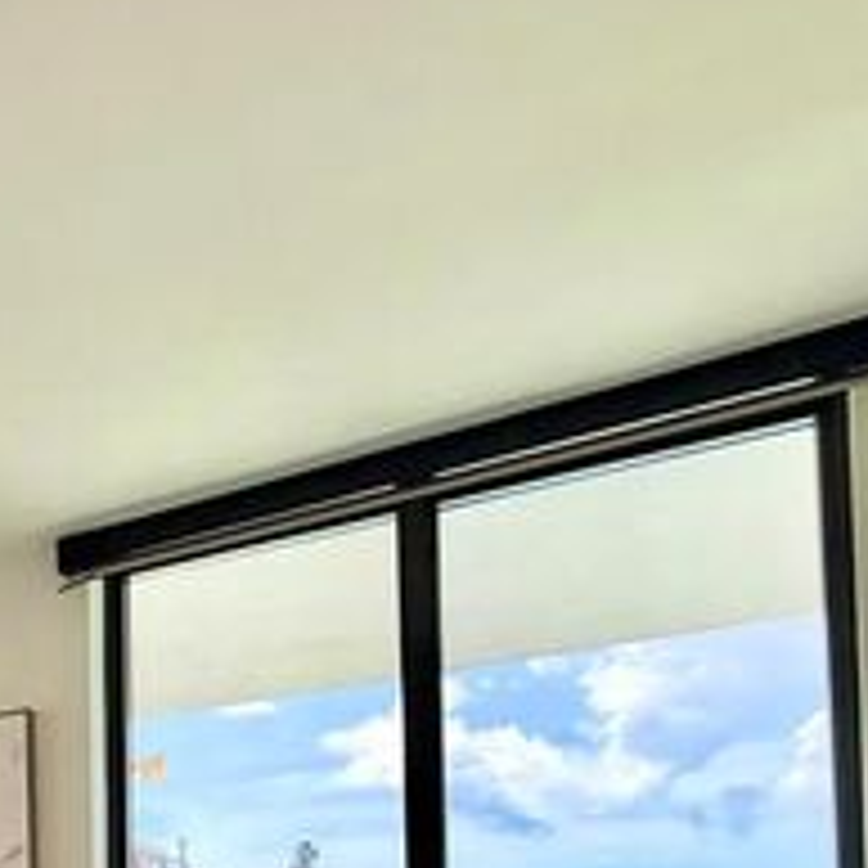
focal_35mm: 41
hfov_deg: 31.4
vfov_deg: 35.1
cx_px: -265
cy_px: 958
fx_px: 1163
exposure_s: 1/274
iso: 50
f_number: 2.2
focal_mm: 2.22
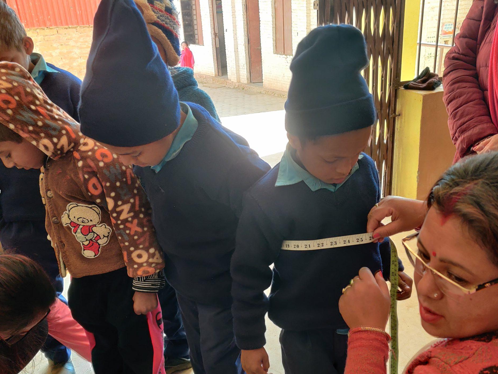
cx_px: 292
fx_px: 532
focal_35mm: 37
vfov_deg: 38.3
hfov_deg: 49.9
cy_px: 241
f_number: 1.65
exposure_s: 1/50
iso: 320
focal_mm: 4.75
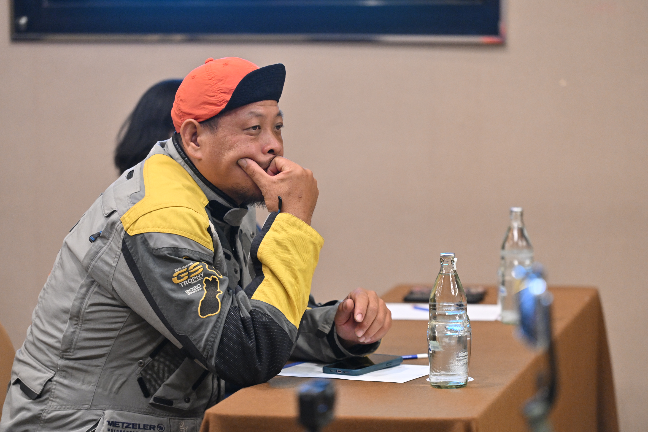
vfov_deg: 8.1
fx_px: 3060
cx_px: 324
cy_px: 216
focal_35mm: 170
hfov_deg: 12.1
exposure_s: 1/100
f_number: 2.8
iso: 2500
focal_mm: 170
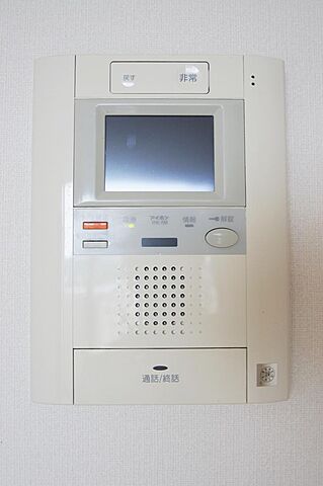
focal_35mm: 36
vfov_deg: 53.2
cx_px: 162
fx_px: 486
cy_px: 243
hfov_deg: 36.8
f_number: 4.5
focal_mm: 24
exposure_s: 1/40
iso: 125
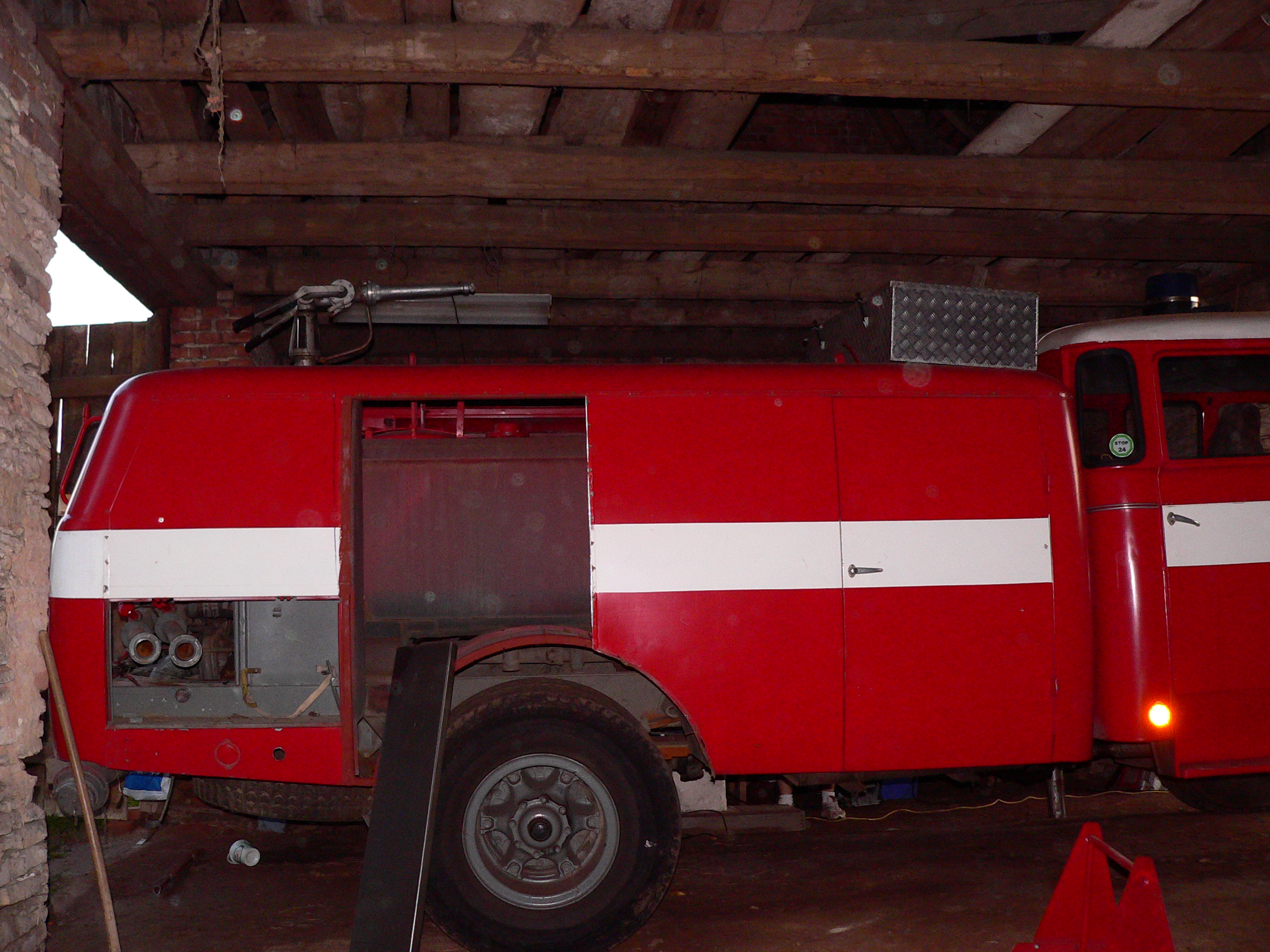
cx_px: 635
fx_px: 1321
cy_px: 476
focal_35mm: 36
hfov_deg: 51.4
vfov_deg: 39.7
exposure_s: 1/100
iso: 200
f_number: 2.8
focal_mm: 6
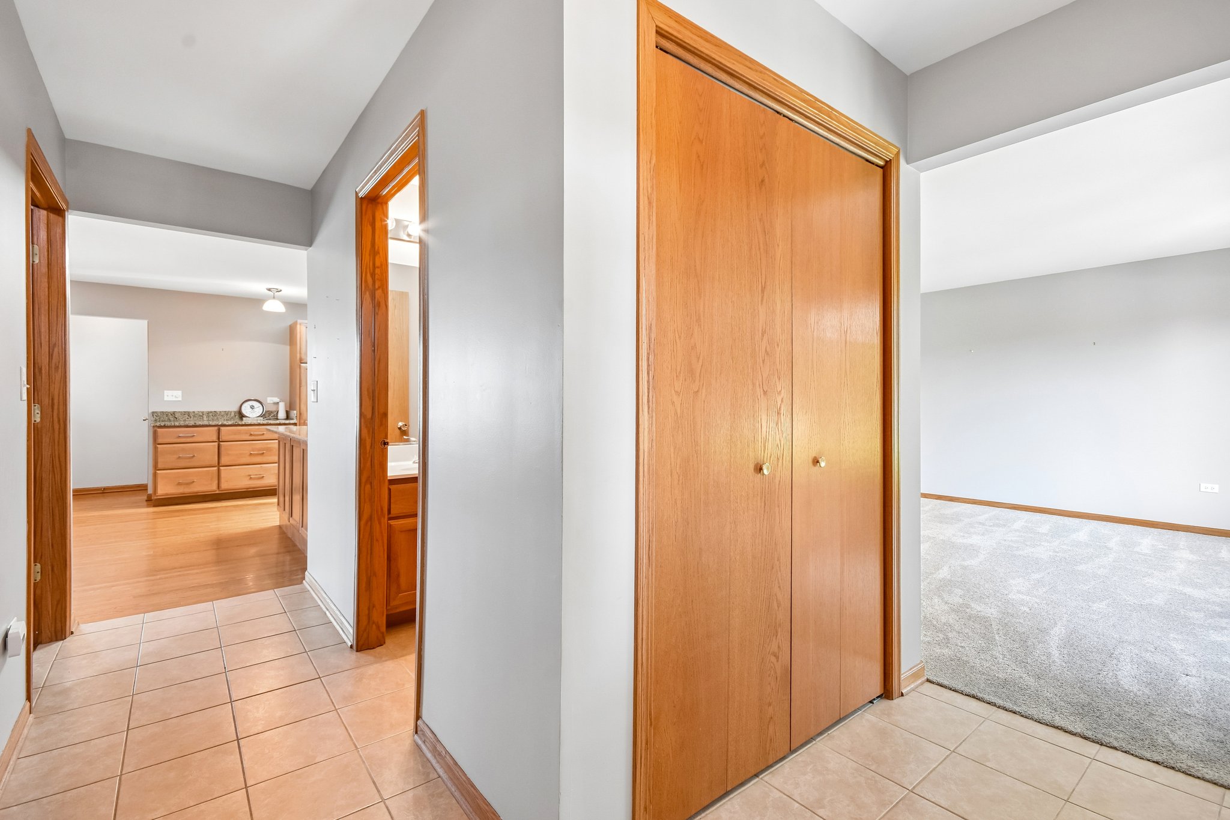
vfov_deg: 77.3
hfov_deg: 100.4
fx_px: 512
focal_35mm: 15
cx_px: 615
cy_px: 410
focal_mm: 10
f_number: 8
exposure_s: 1/15
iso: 500
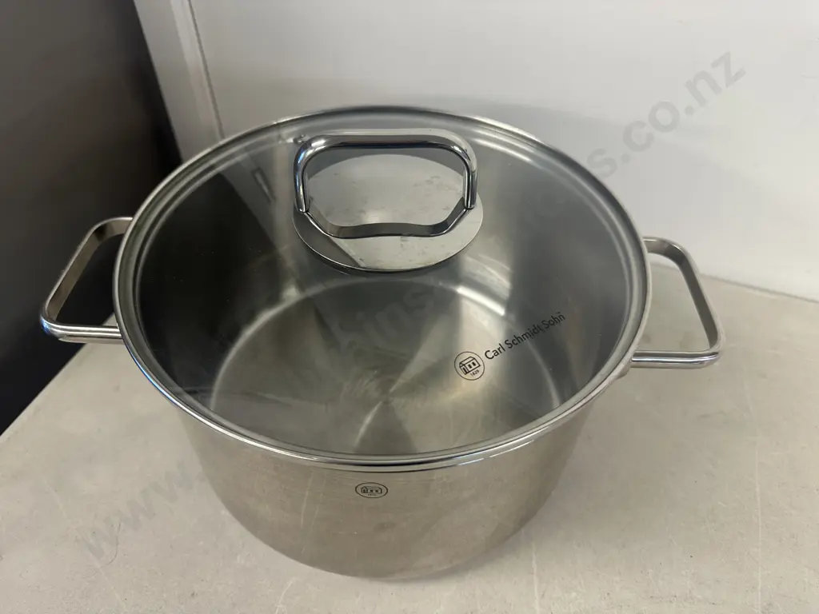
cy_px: 307
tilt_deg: -45.8
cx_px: 410
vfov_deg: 56.8
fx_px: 568
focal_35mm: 24
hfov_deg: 71.6
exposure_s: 1/50
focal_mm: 6.86
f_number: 1.78
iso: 160
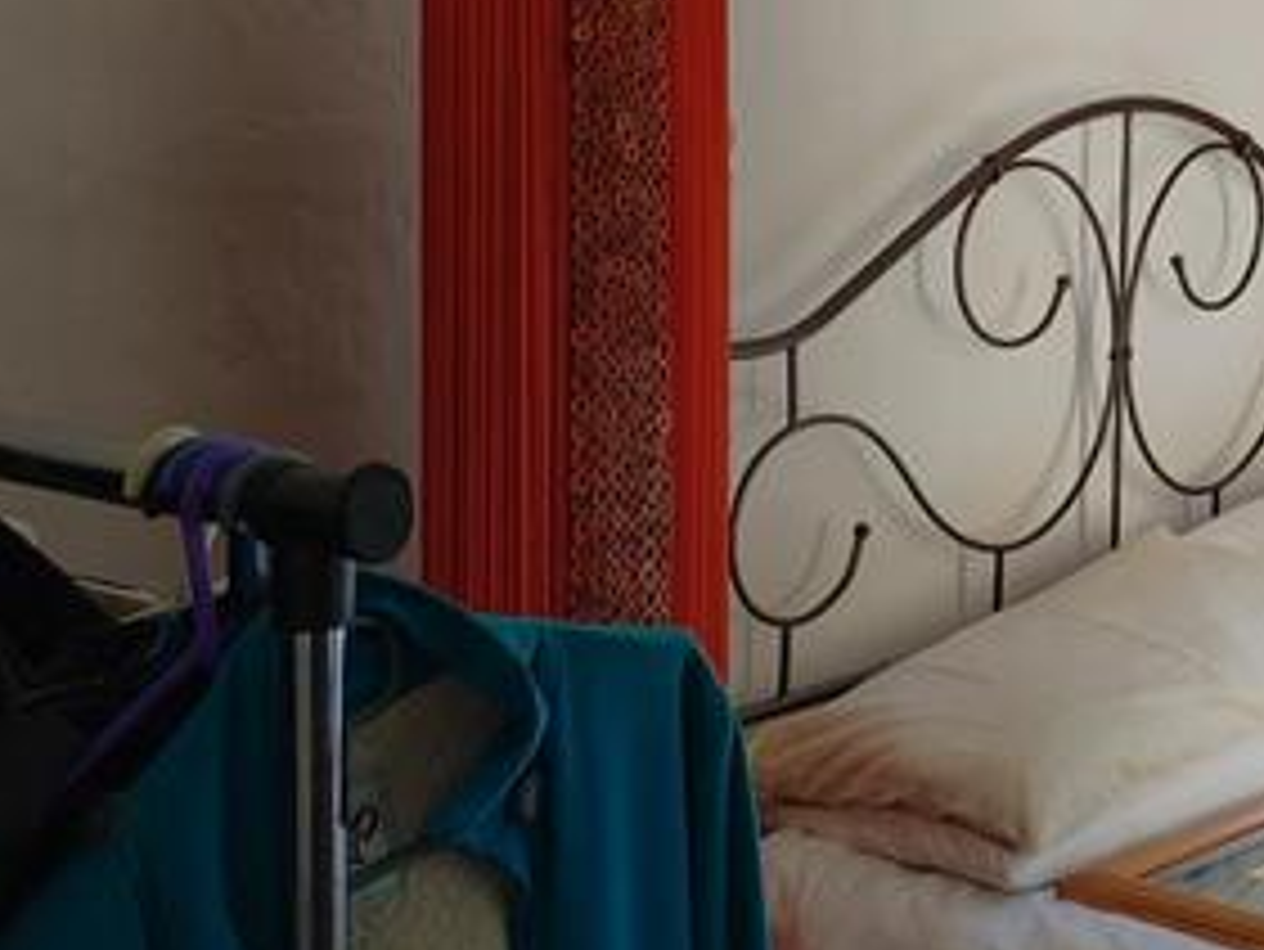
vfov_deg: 19.7
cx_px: 1291
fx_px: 2703
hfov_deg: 25.0
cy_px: 162
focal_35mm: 74
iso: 113
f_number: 1.8
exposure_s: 1/33.3
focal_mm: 4.25
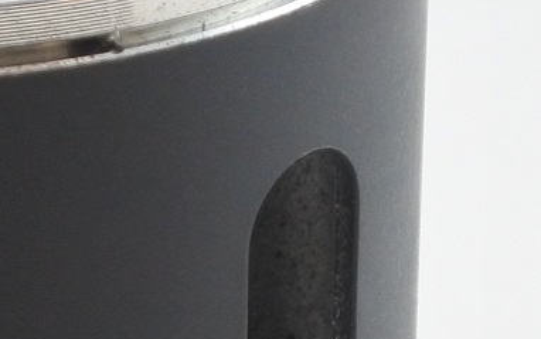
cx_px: -96
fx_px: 4336
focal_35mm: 294
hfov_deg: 7.1
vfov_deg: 4.5
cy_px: 352
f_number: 4.5
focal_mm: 19.3
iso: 640
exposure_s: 1/125
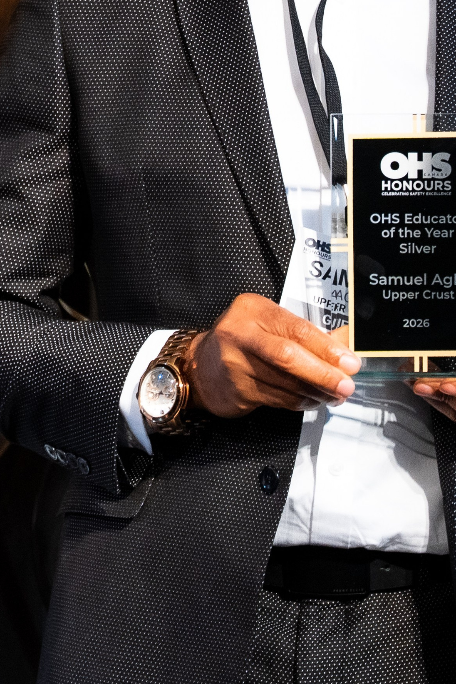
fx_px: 4007
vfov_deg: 9.7
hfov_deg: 6.5
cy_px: 25
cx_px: 65
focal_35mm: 211
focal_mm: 54.7
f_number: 2.8
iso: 1250
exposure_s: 1/200
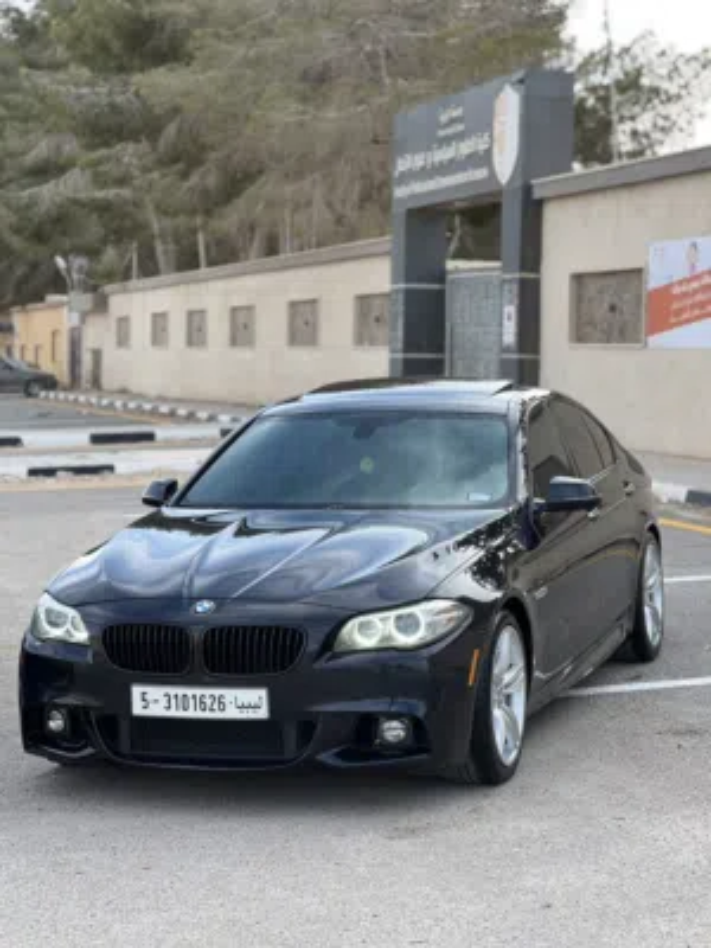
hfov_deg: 19.1
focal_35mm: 77
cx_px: 356
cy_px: 474
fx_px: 2109
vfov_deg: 25.3
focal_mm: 9
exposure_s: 1/131
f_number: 2.8
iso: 20
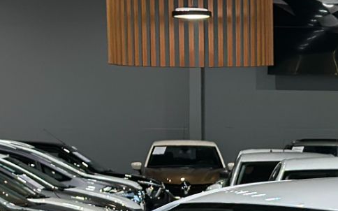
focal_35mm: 202
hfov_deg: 10.3
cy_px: 374
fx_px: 1860
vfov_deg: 6.4
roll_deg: -0.6
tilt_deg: -7.5
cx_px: 279
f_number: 1.78
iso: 100
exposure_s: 1/120
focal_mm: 6.86
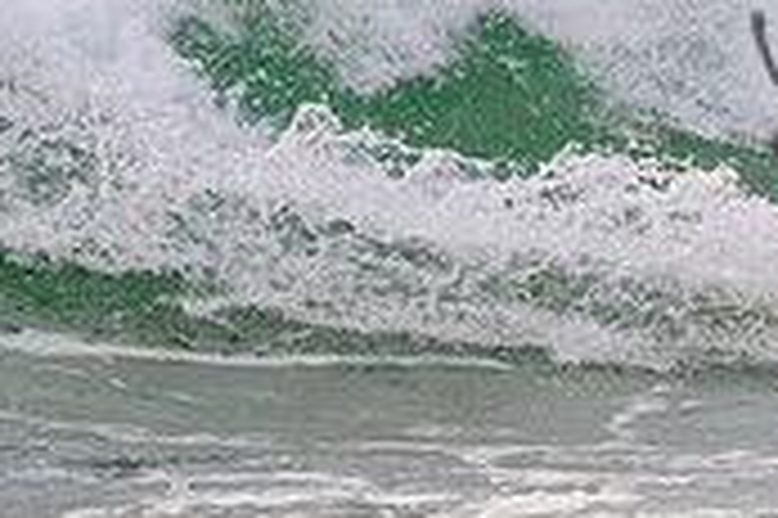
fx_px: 61683
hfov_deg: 0.7
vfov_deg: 0.5
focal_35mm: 2857
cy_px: -14
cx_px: 1129
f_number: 11
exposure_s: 1/2000
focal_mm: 800
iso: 1000
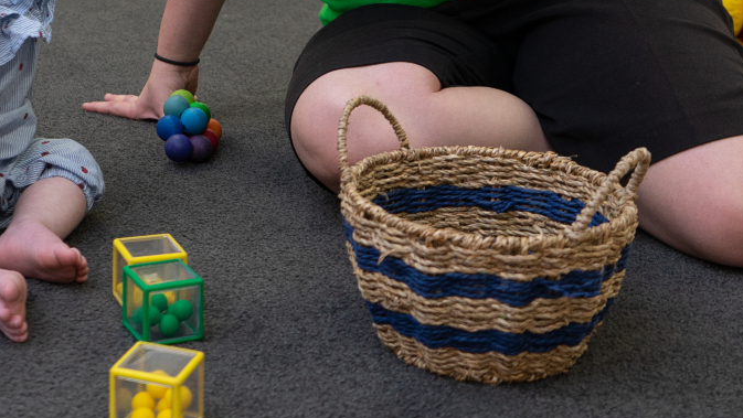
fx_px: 1379
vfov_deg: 16.6
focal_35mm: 70
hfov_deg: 29.5
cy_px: -65
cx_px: 156
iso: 320
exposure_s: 1/60
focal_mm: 30
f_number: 3.5
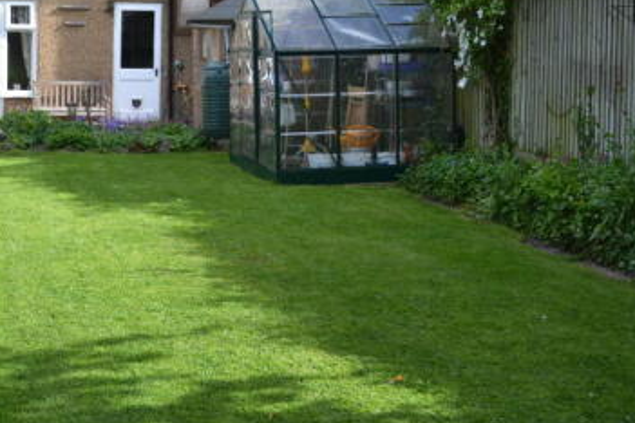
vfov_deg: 23.6
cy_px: 55
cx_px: 128
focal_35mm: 56
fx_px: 988
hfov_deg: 34.6
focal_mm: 20
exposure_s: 1/160
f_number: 6.3
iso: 100
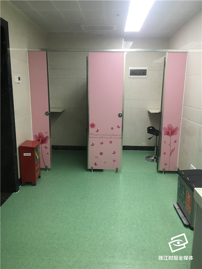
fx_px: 225
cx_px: 101
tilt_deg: -10.5
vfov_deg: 61.6
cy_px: 134
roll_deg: -1.4
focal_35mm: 29
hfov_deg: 48.3
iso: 40
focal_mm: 4.15
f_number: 2.2
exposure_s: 1/33
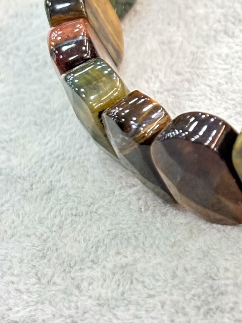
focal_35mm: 158
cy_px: 43
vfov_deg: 12.4
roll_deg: +25.6
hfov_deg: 9.2
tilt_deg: -39.9
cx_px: 314
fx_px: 1473
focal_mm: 5.96
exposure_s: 1/50
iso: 125
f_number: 1.6
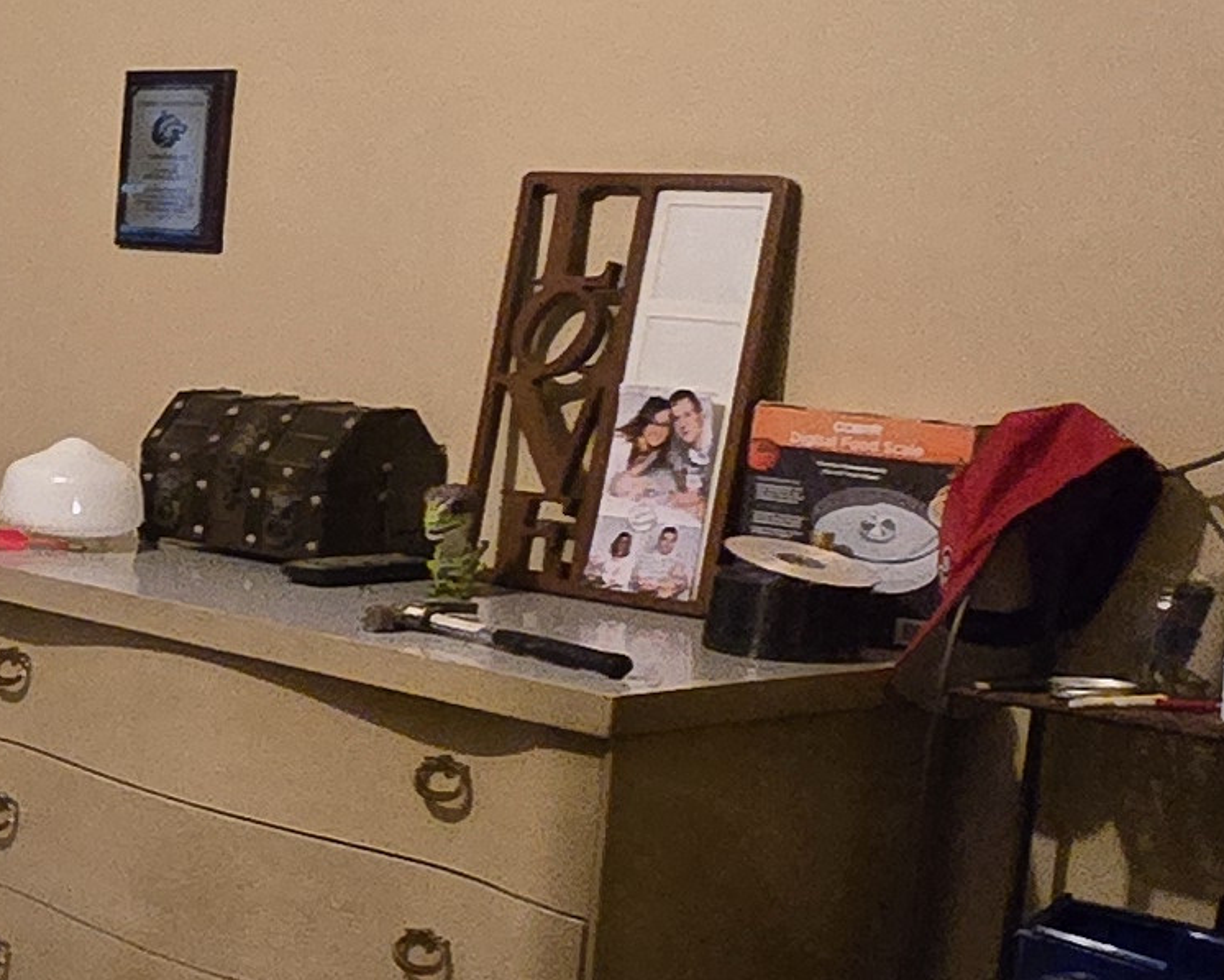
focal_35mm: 68
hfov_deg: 21.4
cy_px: 517
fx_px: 2464
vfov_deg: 22.5
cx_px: -807
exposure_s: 1/60
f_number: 2.2
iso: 1000
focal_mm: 2.2
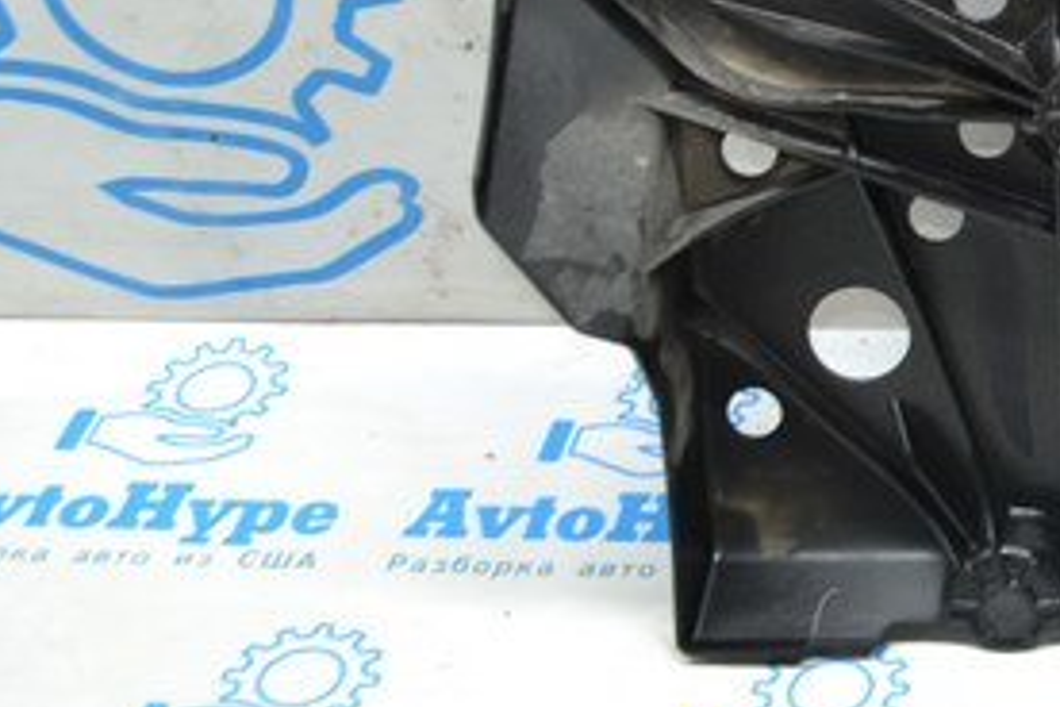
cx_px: 1774
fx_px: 2944
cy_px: -382
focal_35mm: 100
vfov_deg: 12.9
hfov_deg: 17.4
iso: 400
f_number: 3.5
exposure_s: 1/60
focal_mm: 18
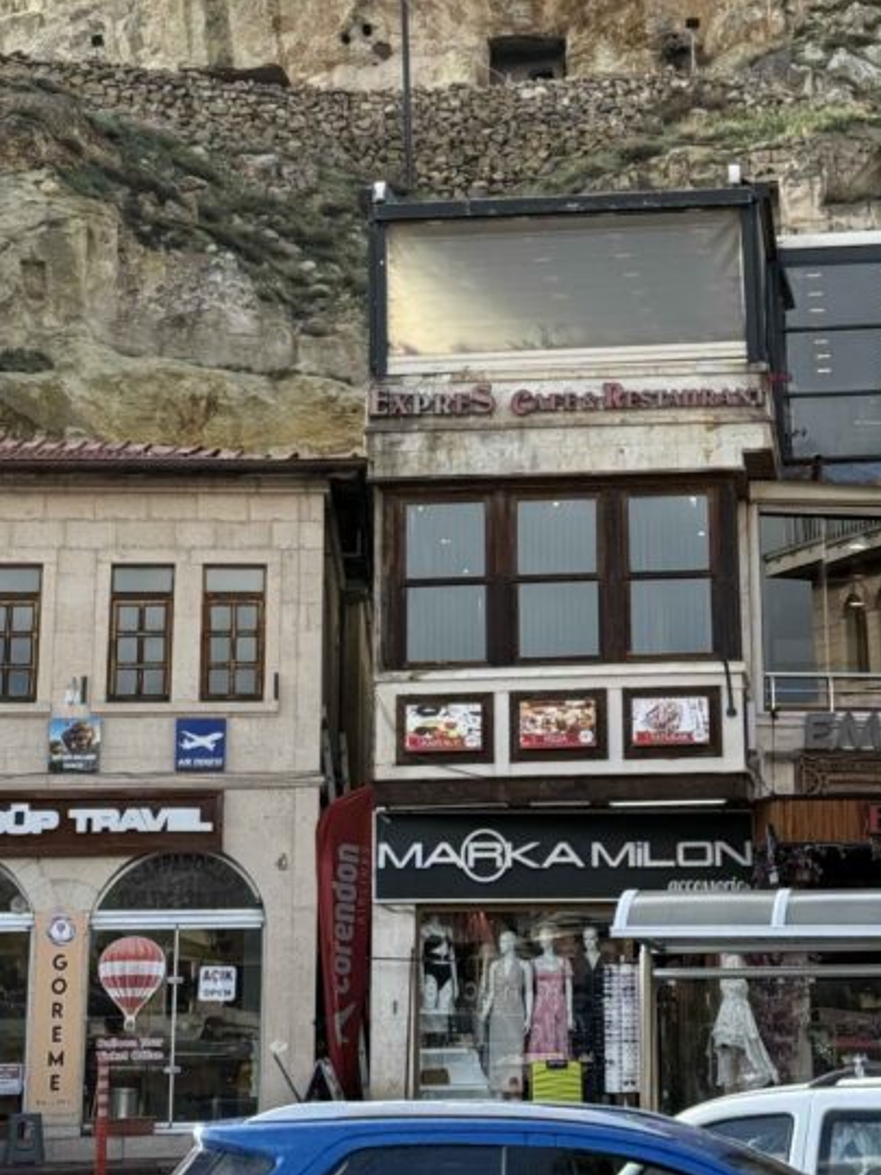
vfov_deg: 21.1
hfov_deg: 16.2
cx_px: 592
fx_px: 3088
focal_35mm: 91
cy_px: 137
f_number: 1.78
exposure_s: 1/1484
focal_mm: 6.76
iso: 100
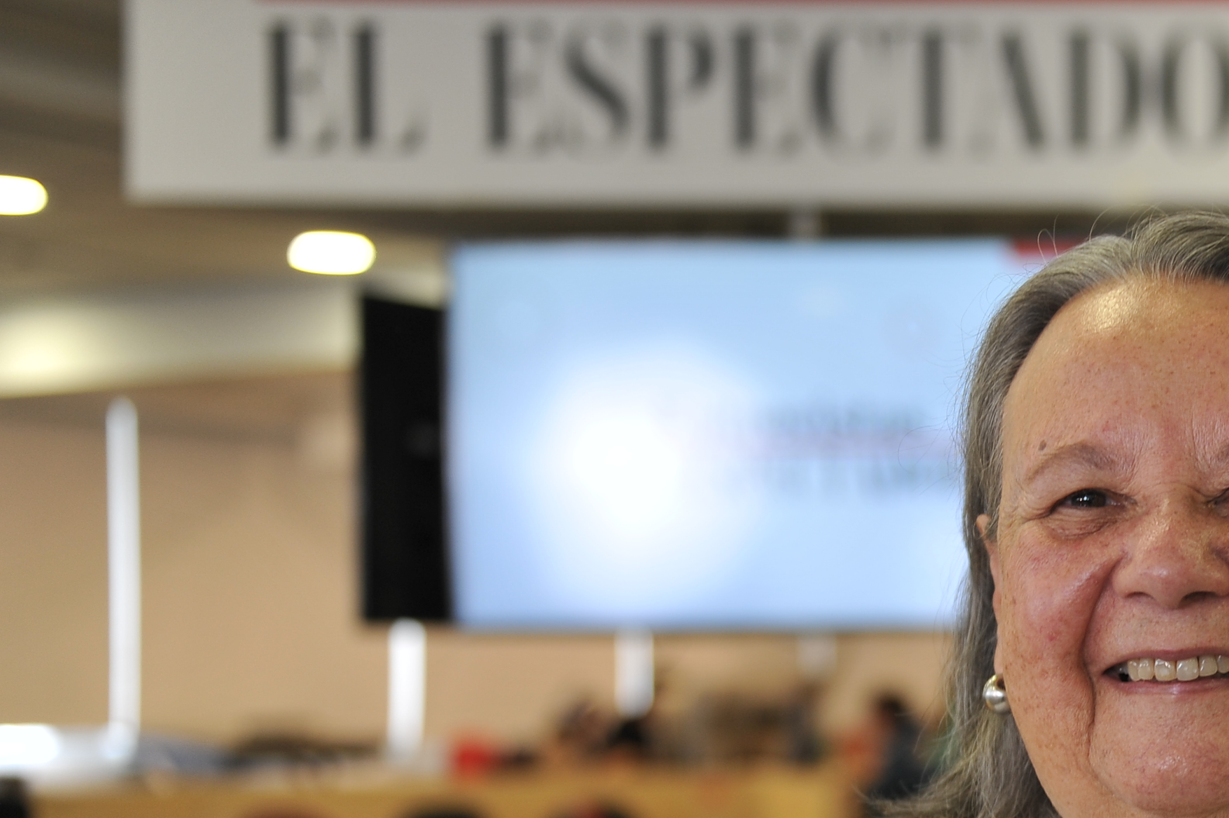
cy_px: 703
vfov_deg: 16.7
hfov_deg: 24.2
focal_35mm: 81
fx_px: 2764
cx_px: 1174
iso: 400
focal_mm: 40
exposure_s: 1/100
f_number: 2.8
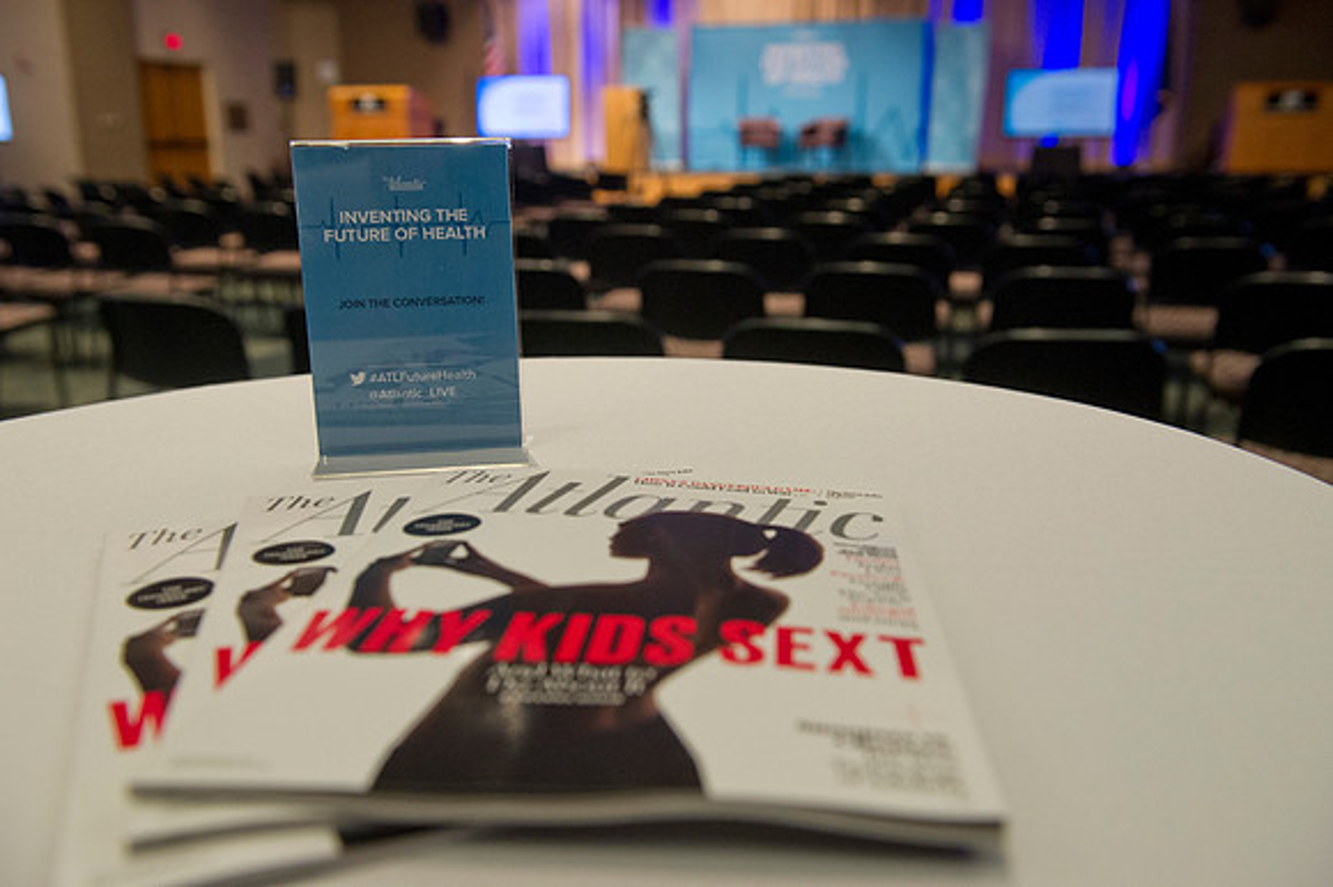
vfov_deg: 38.8
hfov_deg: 55.8
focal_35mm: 34
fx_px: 1258
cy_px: 444
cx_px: 666
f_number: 4.5
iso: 2500
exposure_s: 1/125
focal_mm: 34
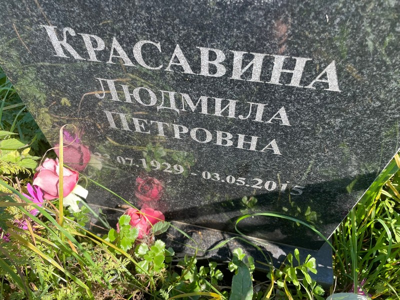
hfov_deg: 67.3
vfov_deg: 53.1
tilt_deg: -50.2
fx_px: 300
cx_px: 200
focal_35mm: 26
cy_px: 150
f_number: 1.6
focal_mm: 4.2
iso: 32
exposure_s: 1/509
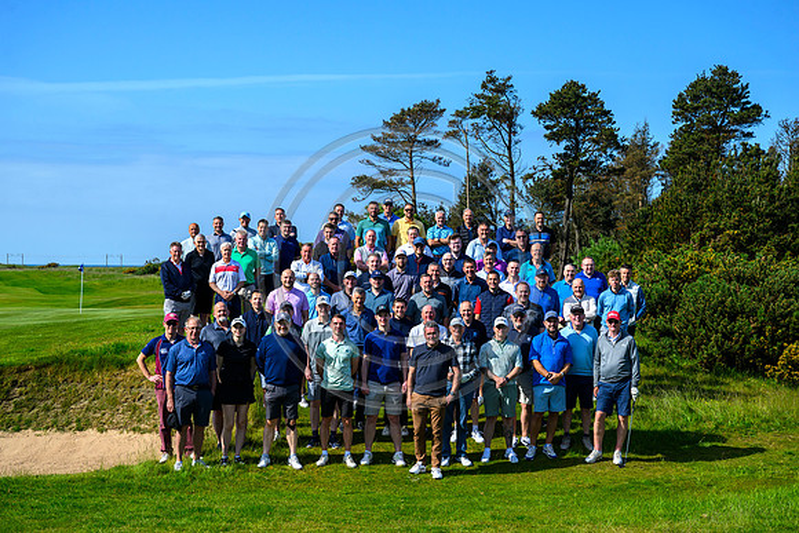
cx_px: 400
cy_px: 266
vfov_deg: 19.5
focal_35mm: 70
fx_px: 1554
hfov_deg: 28.8
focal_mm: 70
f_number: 6.3
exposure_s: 1/2500
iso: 500
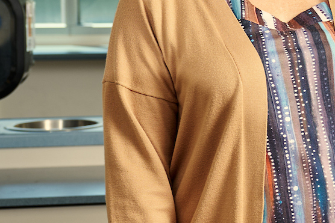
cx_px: 461
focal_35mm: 164
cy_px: 47
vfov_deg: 8.4
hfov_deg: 12.1
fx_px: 1526
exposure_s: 1/160
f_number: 4
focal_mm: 38
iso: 160
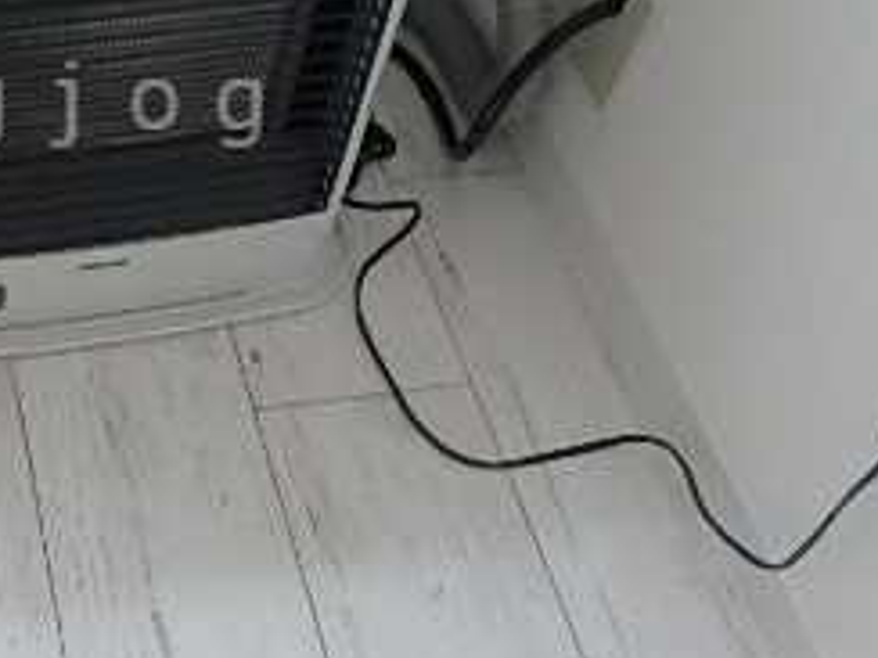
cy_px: 104
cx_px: 36
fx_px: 1395
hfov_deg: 32.6
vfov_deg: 25.9
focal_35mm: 55
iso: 640
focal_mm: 3.7
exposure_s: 1/30
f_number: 3.5
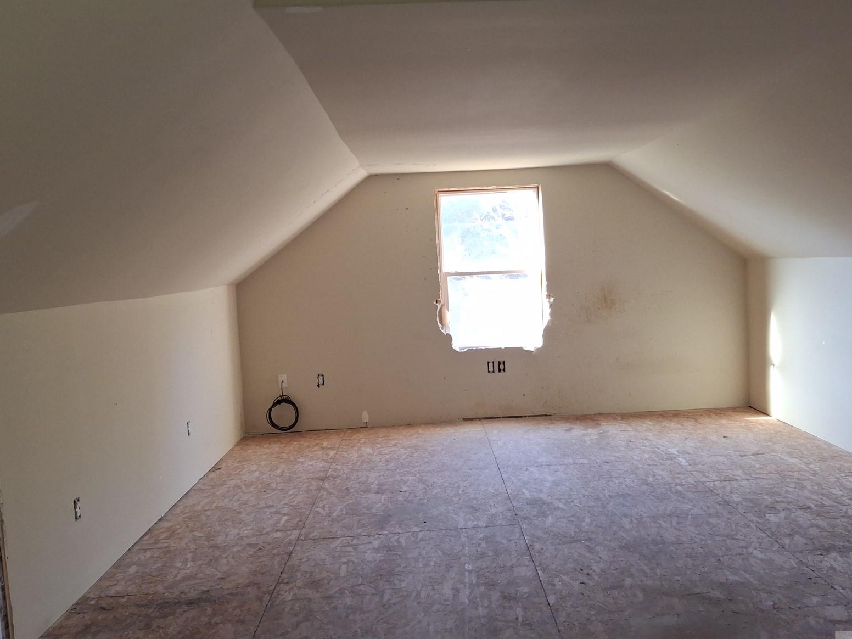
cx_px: 448
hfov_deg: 55.3
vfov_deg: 42.9
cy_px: 317
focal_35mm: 33
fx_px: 812
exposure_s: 1/120
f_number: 1.8
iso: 200
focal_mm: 4.69
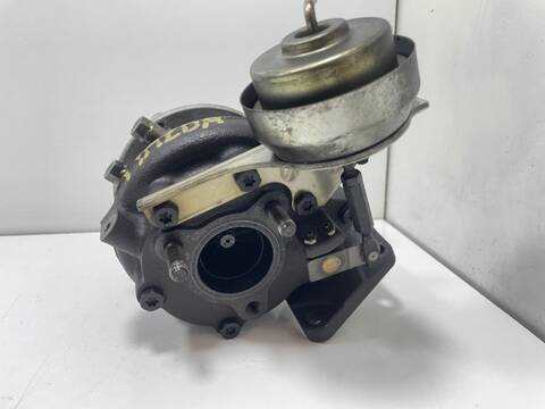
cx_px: 272
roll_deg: +0.0
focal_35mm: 26
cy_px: 204
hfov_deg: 67.3
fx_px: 409
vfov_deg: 53.1
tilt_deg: -14.7
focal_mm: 4.2
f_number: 1.6
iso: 100
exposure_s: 1/50
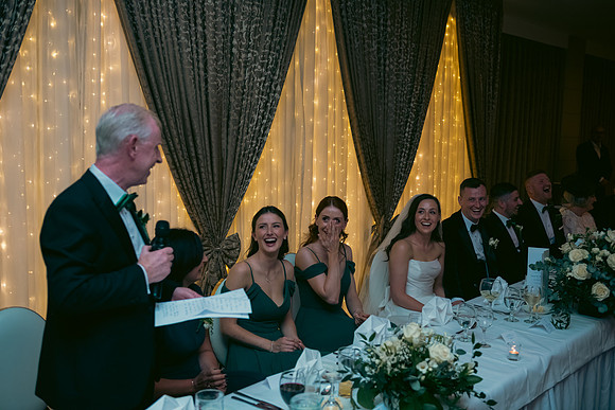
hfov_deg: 50.7
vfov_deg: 35.1
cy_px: 205
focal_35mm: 38
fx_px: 649
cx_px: 308
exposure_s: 1/160
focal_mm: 38
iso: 800
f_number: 3.5
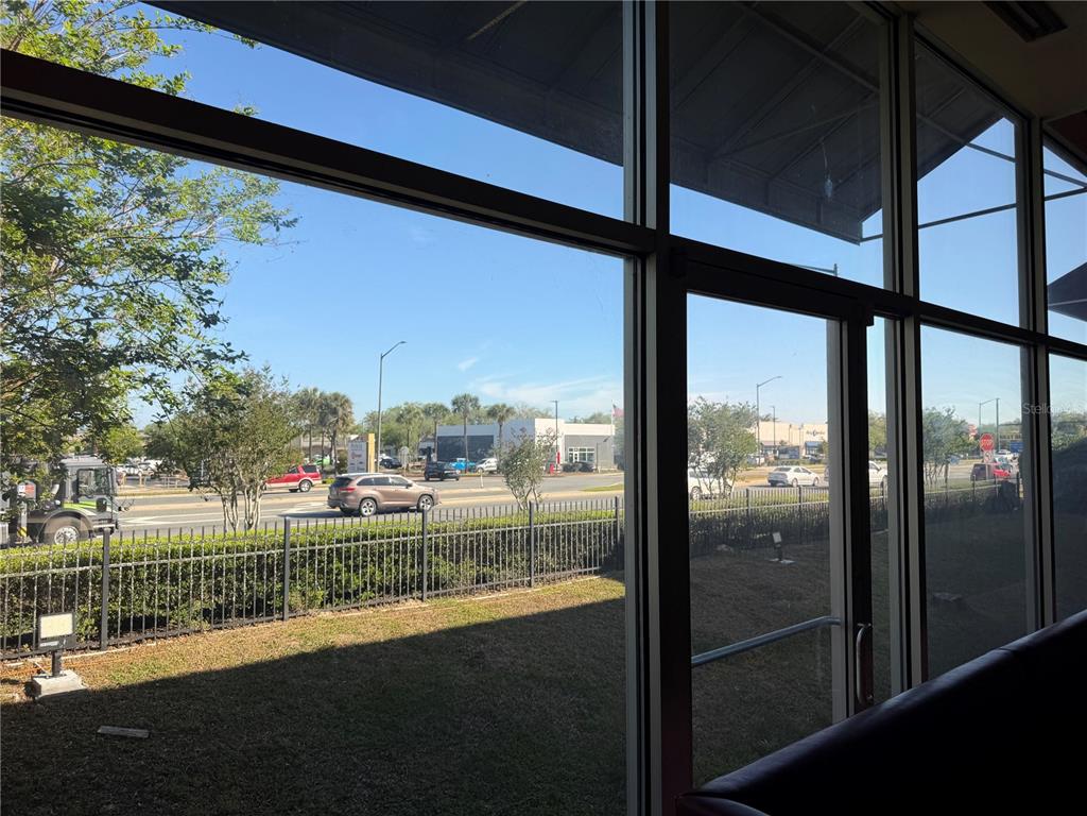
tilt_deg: +2.7
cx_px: 544
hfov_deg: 71.6
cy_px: 408
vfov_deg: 56.8
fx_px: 754
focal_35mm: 24
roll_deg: +0.5
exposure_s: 1/943
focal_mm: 6.76
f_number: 1.78
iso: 80
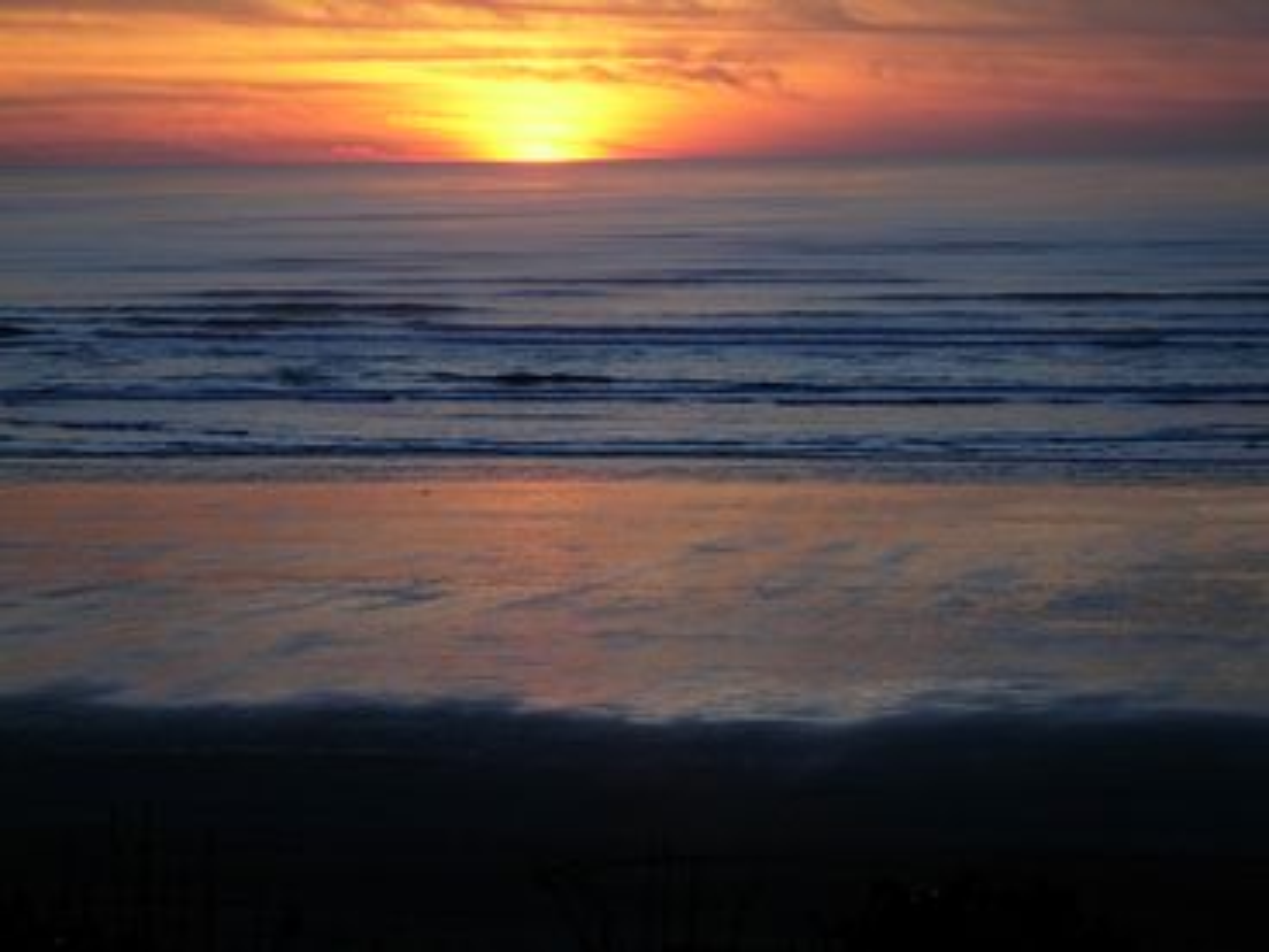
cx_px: 634
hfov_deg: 15.6
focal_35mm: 126
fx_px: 4619
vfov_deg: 11.8
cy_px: 476
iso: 50
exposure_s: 1/78.3
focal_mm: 26.3
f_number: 5.3
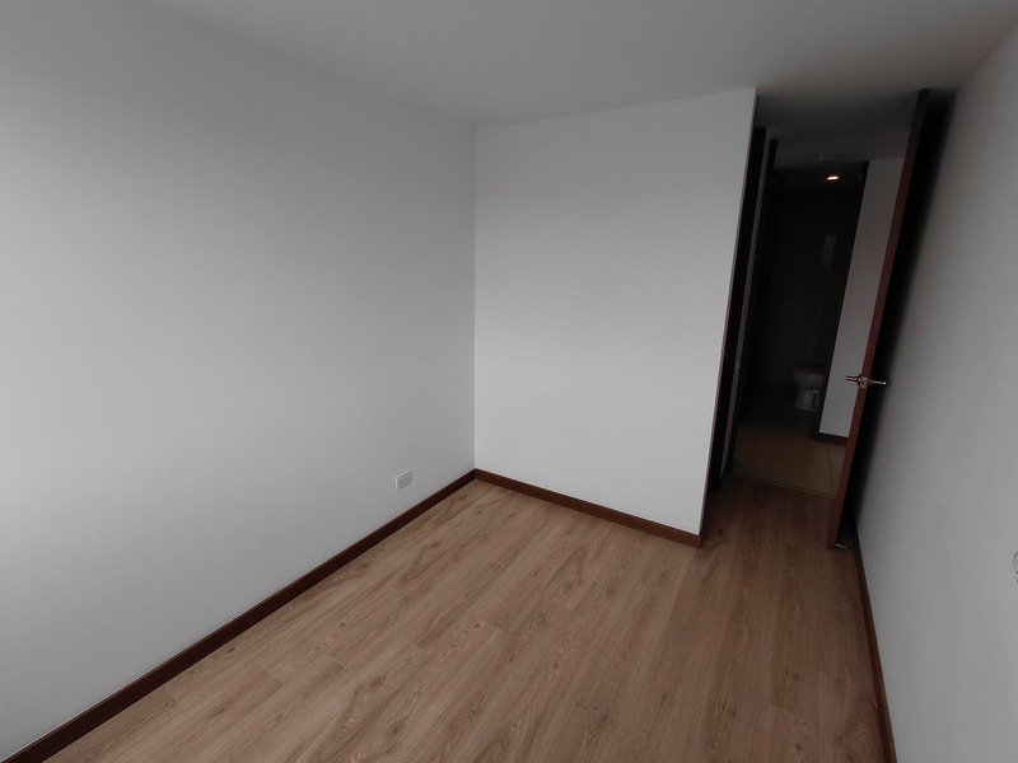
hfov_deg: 94.5
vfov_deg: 78.1
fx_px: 471
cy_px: 382
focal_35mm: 16
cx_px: 509
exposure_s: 1/564
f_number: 2.2
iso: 40
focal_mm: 1.64
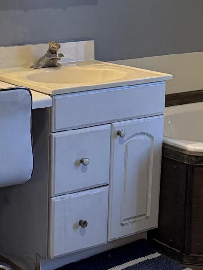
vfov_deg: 23.0
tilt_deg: -13.4
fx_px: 664
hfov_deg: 17.2
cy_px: 118
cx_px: 28
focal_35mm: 85
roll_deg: +0.2
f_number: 1.78
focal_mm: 6.76
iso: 250
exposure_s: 1/120
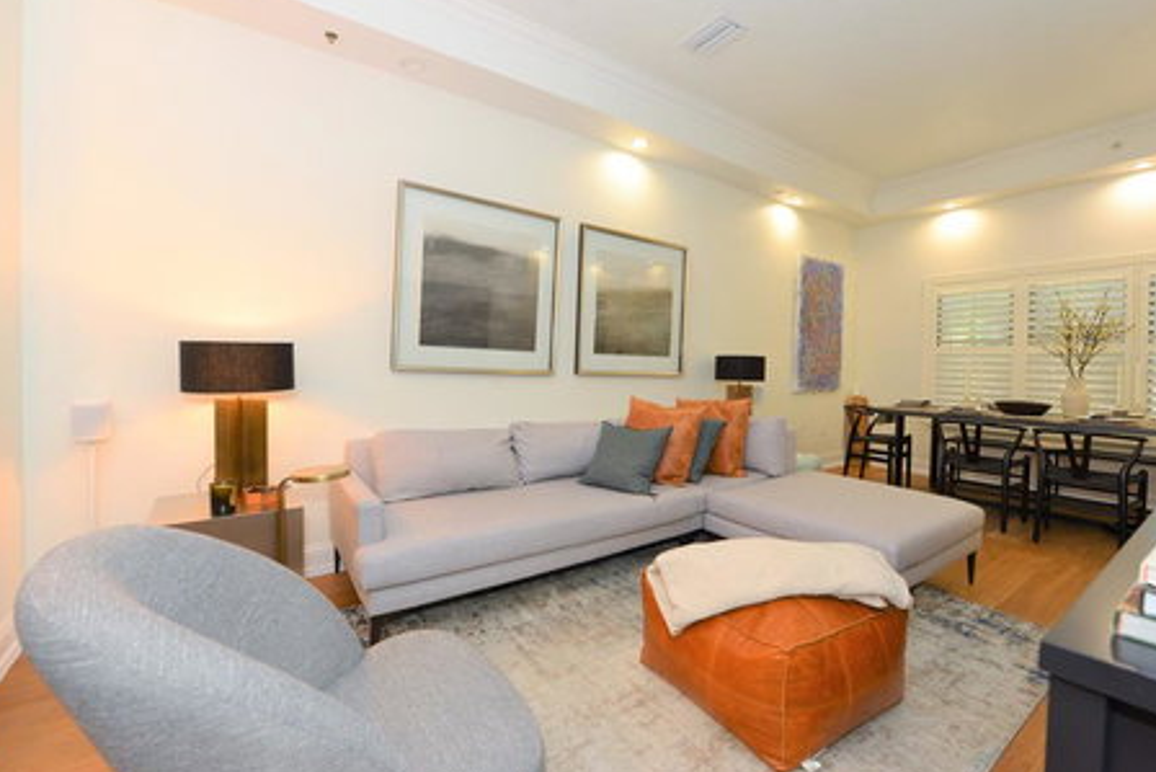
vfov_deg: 77.3
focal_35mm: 15
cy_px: 374
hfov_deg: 100.4
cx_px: 591
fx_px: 482
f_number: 7.1
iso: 800
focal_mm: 14
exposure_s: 1/60
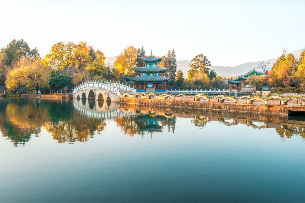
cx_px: 152
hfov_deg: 54.4
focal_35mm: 35
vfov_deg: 37.9
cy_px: 102
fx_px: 297
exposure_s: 1/80
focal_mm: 35
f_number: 13
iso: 320
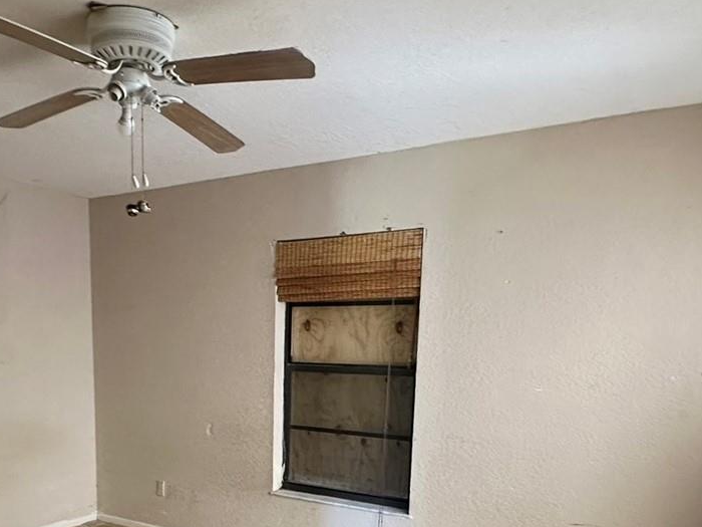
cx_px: 244
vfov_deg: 41.5
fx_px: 649
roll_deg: -1.1
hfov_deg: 55.8
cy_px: 448
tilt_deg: -9.6
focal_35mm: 32
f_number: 2.2
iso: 640
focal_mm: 2.22
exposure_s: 1/60
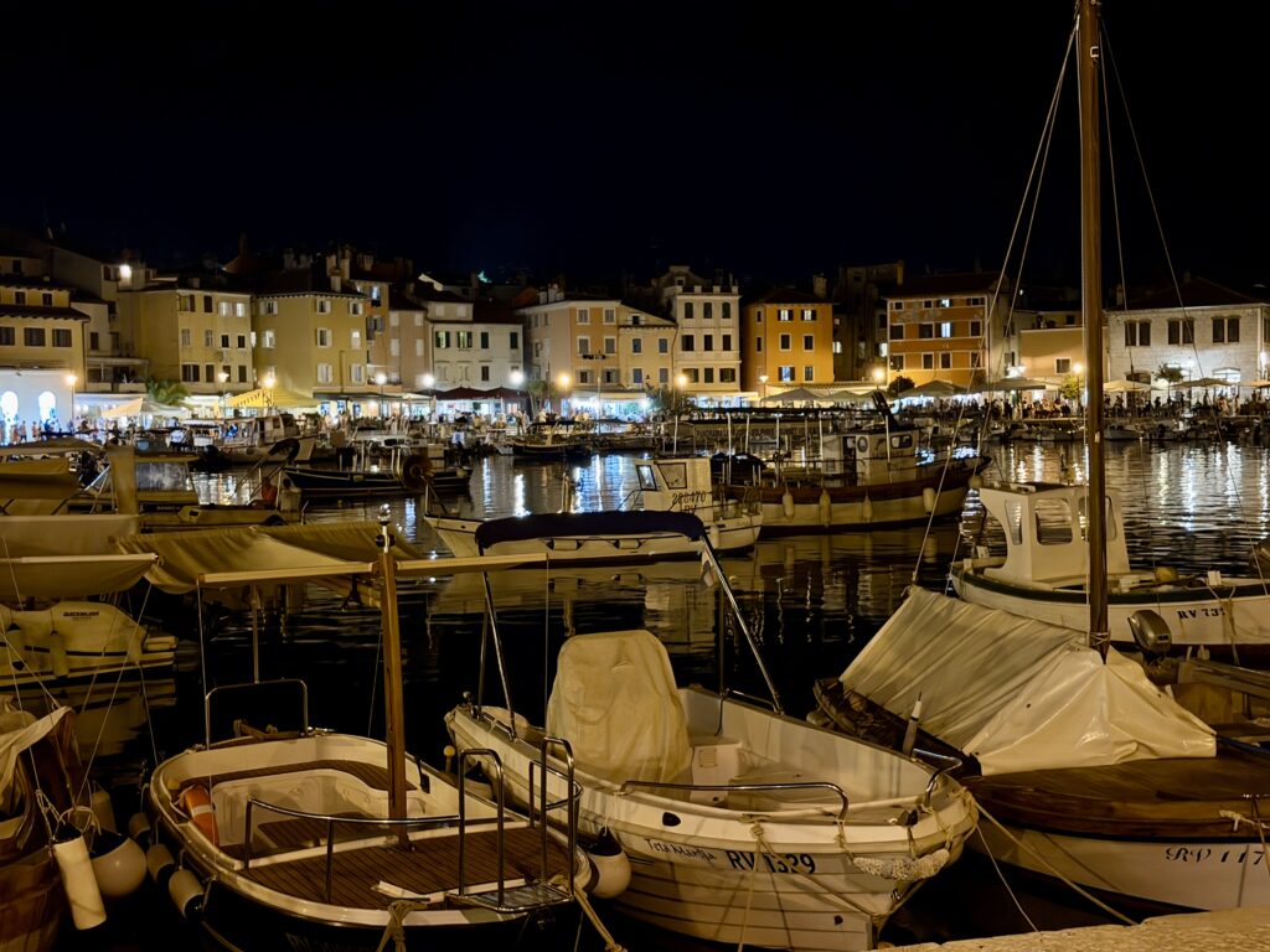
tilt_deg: -1.8
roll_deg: +1.6
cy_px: 476
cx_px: 635
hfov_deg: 39.7
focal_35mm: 48
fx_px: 1761
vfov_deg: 30.3
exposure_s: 1/20
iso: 1000
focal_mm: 6.76
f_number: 1.78
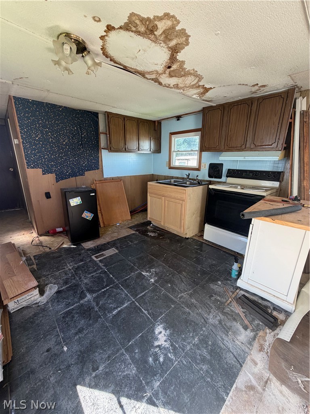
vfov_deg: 102.1
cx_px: 155
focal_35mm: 14
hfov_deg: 85.7
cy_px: 207
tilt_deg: -15.4
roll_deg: +0.4
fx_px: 167
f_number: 2.2
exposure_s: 1/121
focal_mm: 2.22
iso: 200
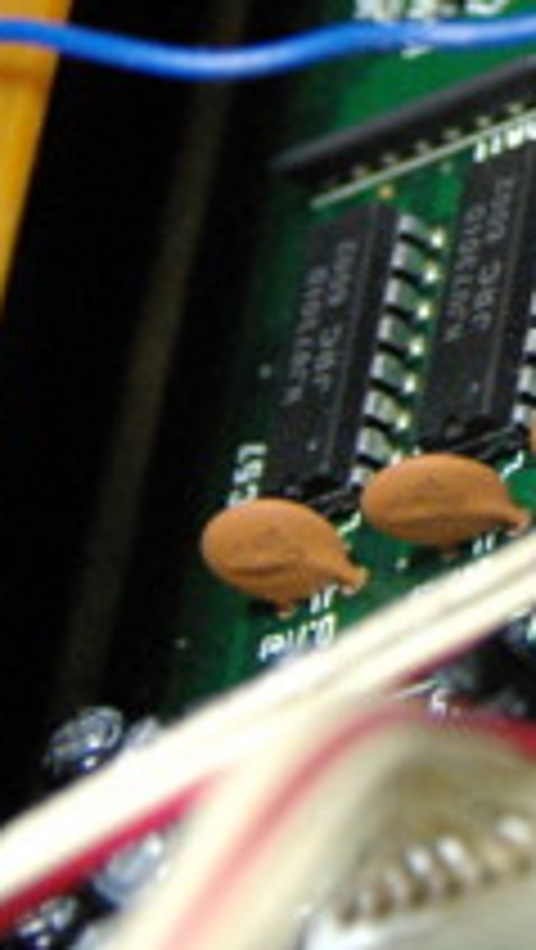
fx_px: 6027
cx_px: 1194
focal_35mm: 239
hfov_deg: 5.0
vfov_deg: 8.9
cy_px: -144
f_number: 4
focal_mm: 40
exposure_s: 1/30
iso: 1600
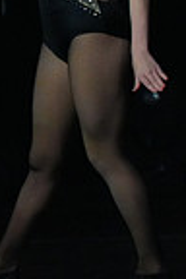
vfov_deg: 2.0
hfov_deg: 1.3
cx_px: 506
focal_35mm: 1045
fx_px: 8098
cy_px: -13
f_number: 5.6
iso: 12800
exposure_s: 1/1000
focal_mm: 260
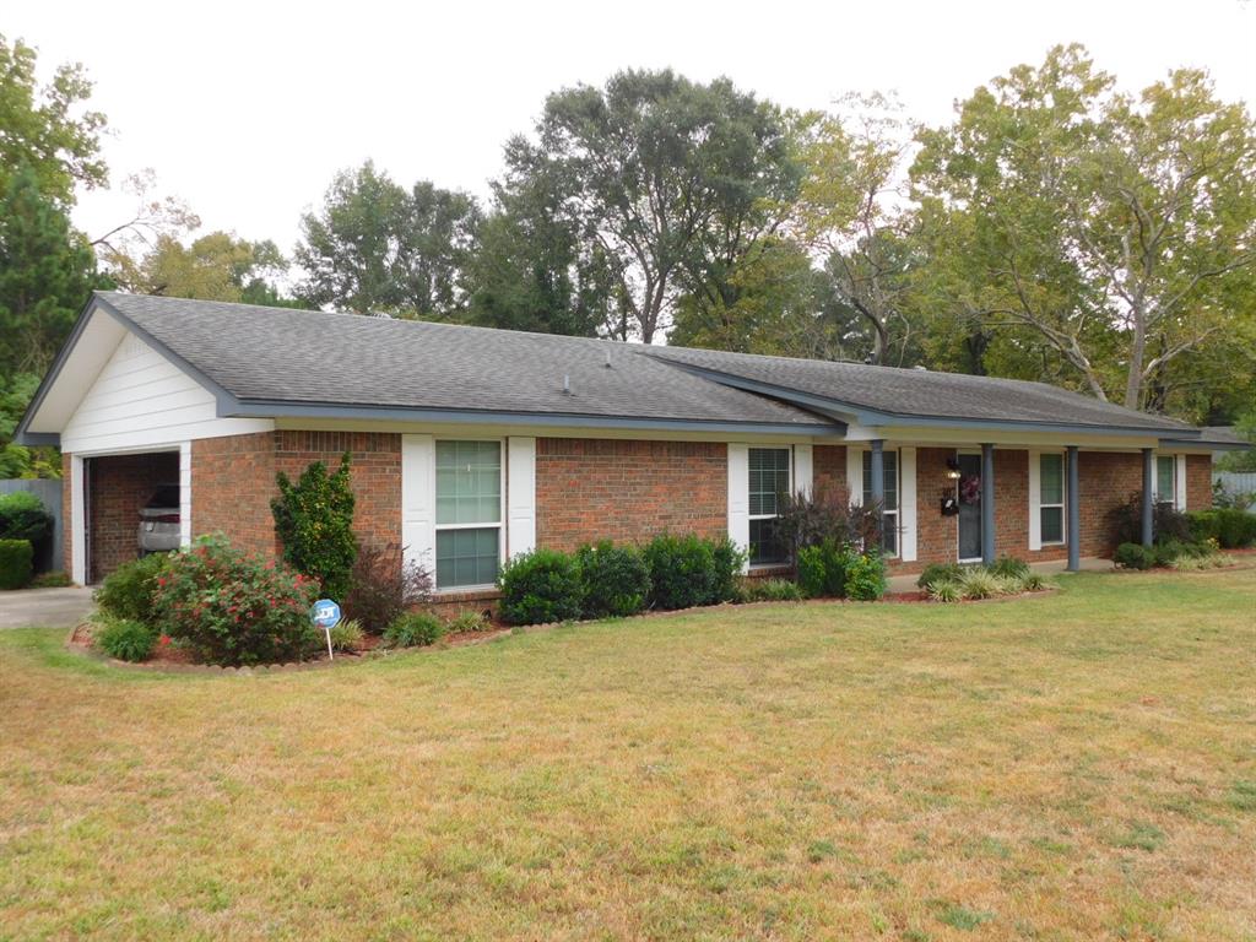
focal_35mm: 30
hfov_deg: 60.0
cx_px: 628
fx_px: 1089
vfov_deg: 46.8
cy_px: 471
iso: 125
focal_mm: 5.3
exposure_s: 1/320
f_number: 3.2
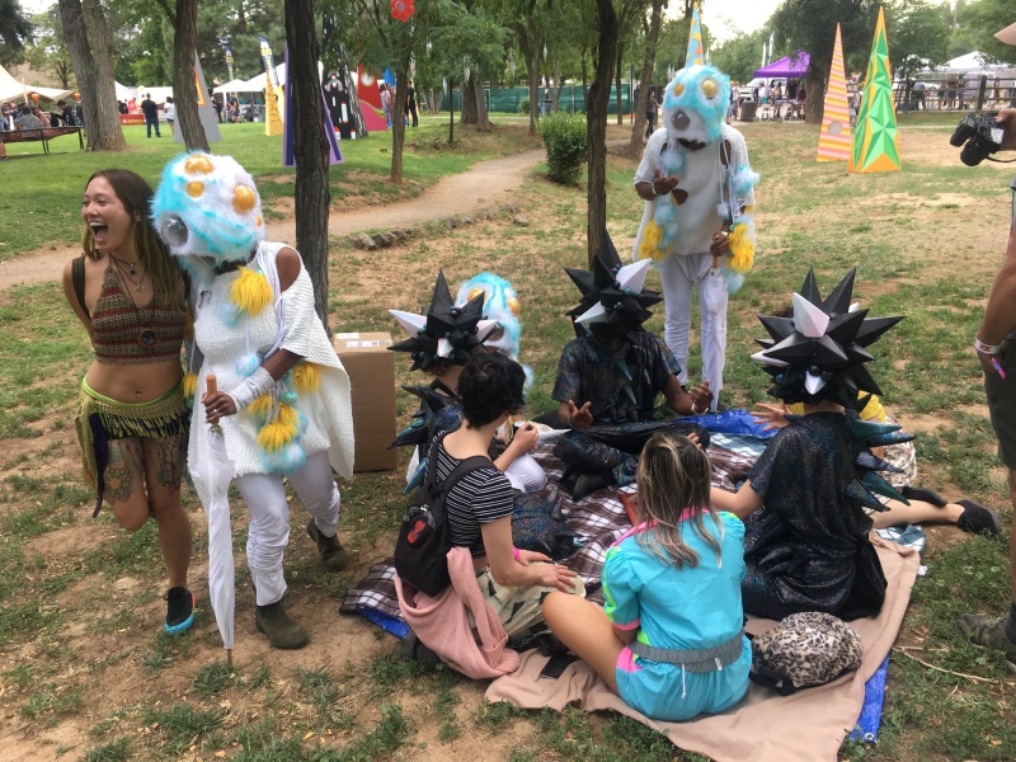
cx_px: 508
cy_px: 381
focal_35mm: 29
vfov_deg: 48.2
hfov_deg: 61.7
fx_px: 851
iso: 40
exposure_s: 1/120
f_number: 2.2
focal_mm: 4.15
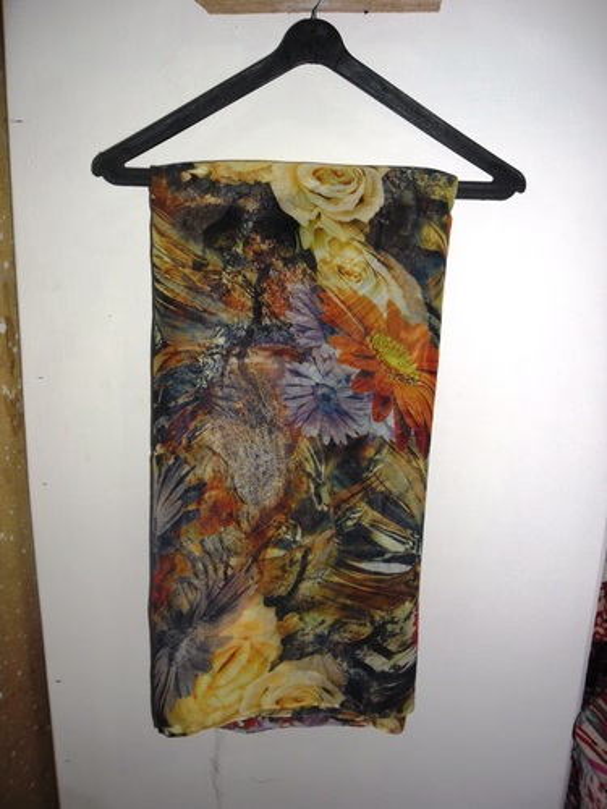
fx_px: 631
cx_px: 304
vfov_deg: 65.3
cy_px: 404
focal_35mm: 27
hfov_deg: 51.4
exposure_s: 1/45
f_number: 3.5
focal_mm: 4.9
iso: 80
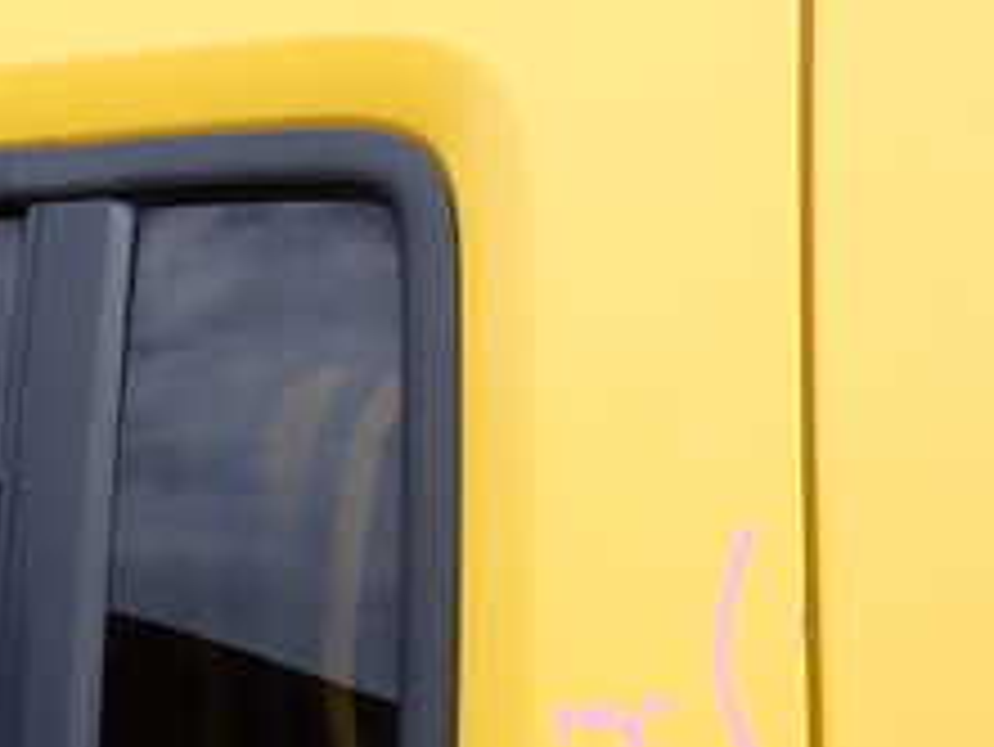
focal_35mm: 103
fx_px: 2959
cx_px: -166
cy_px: 752
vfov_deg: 14.2
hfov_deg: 18.2
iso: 100
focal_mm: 6.83
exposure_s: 1/500
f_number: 3.5
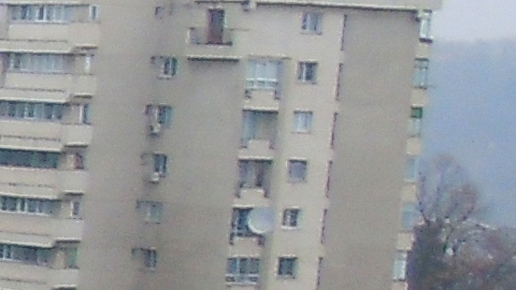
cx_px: -1312
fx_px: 3501
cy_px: 626
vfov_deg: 4.7
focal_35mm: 256
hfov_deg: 7.0
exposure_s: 1/80
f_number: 3.5
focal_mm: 5.4
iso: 100
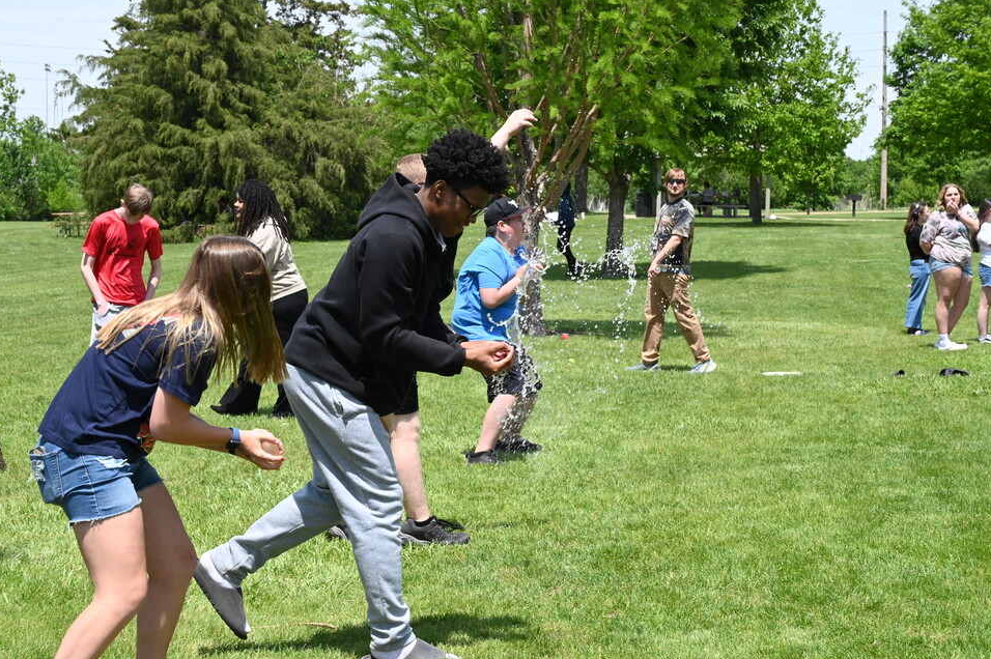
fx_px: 2063
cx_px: 487
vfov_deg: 18.2
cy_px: 342
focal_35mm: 75
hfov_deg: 27.0
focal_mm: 70
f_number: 13
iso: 800
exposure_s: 1/640
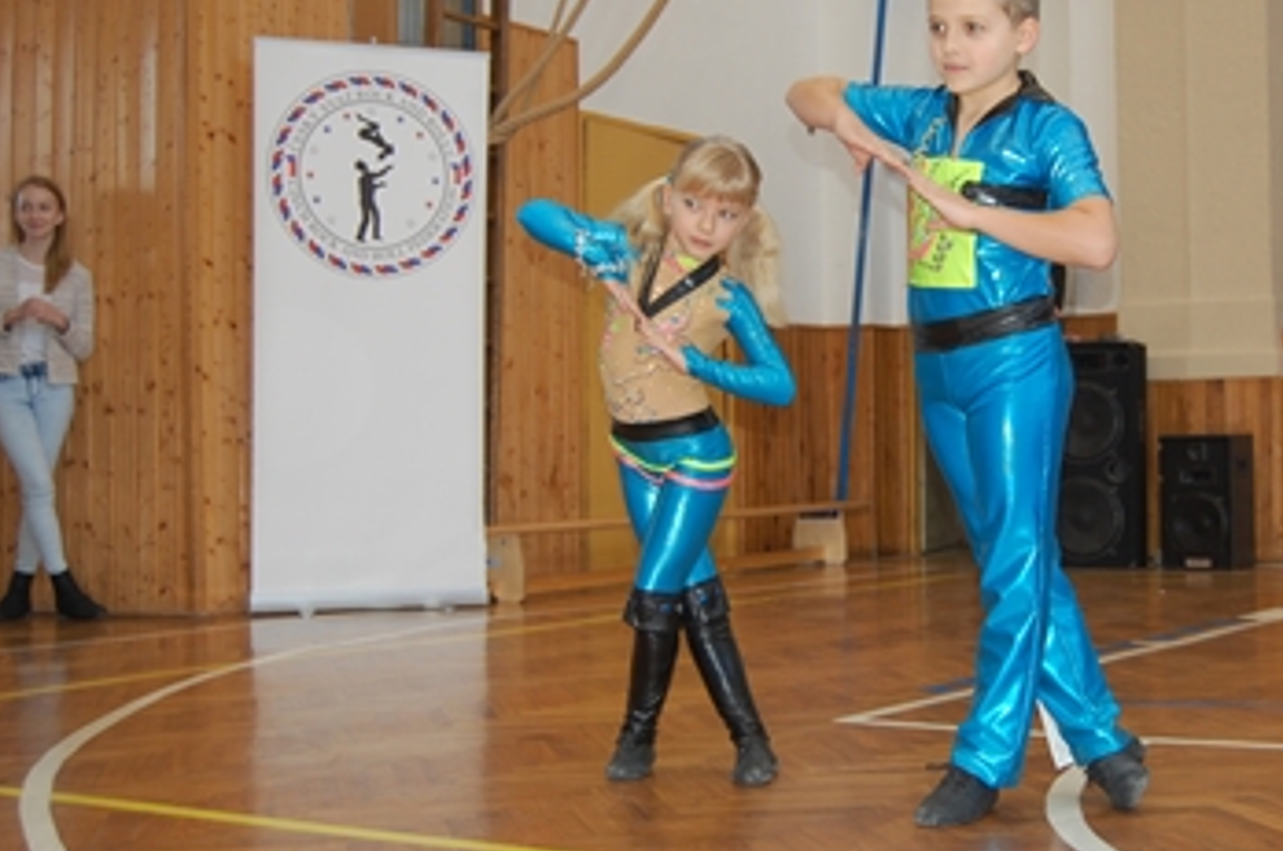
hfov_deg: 35.3
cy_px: 368
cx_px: 870
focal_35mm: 56
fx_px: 1993
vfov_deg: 24.1
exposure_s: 1/60
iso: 400
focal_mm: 26
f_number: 4.2
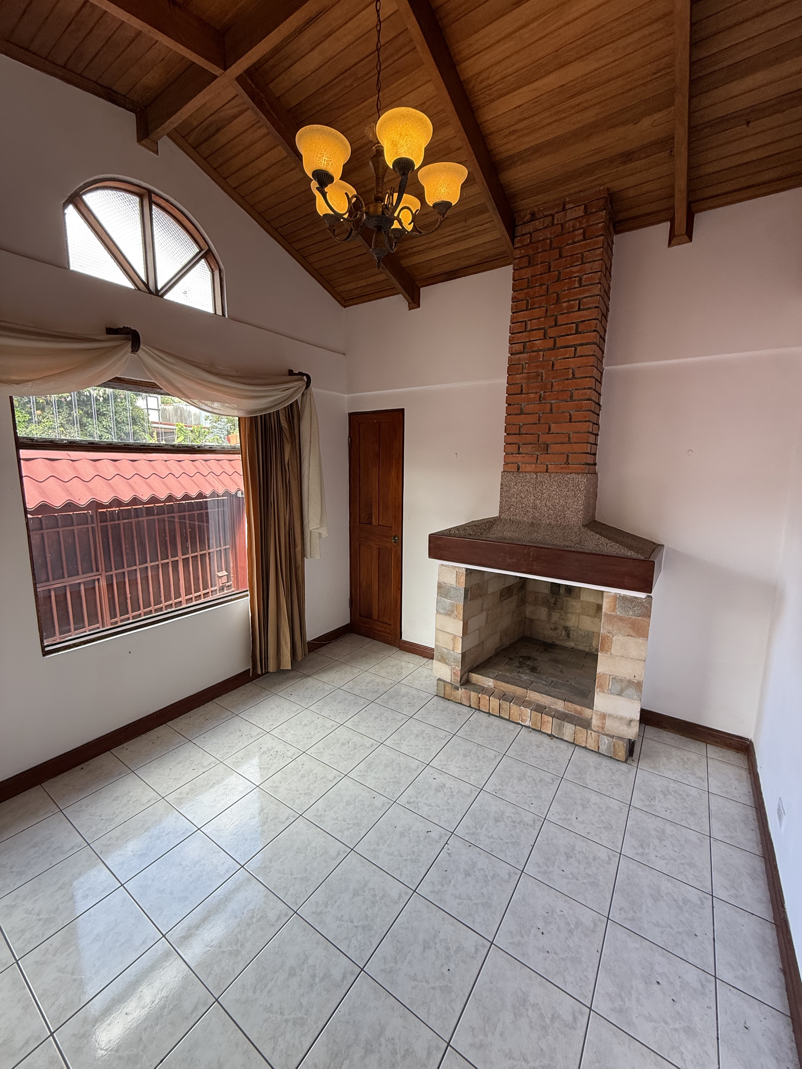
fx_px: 432
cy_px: 534
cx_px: 401
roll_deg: -1.6
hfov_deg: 85.7
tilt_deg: -8.2
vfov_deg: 102.1
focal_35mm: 14
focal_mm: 2.22
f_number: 2.2
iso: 125
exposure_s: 1/120
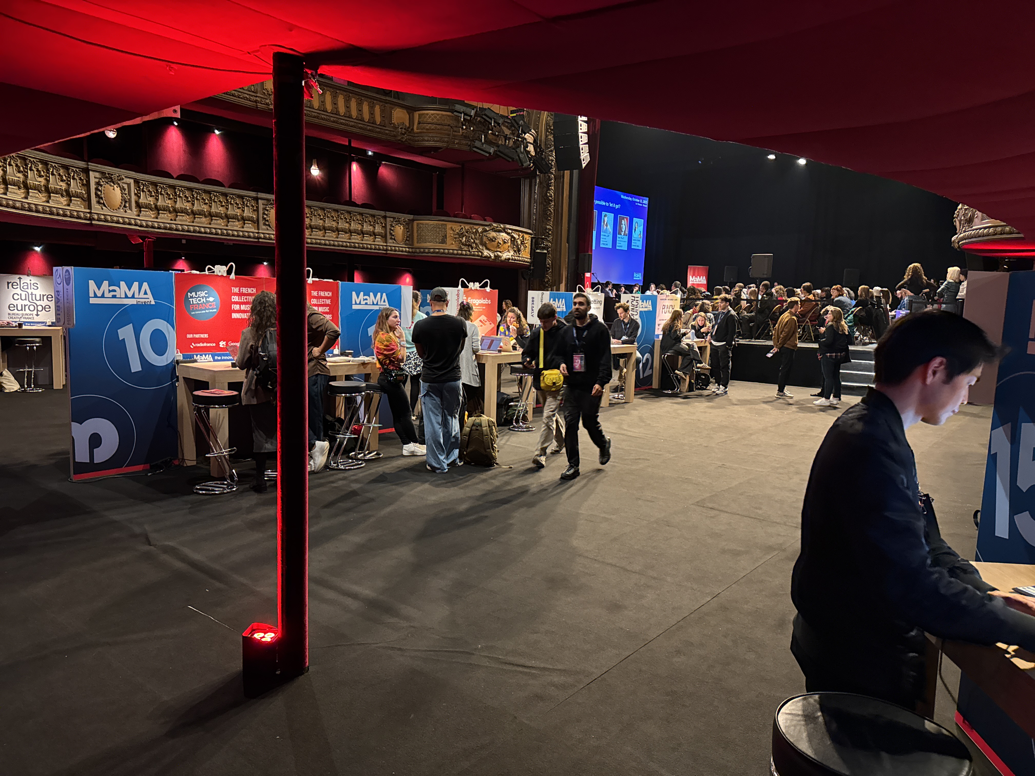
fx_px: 718
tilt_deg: -7.1
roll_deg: -1.6
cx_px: 518
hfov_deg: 71.6
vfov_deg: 56.8
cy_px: 388
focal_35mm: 24
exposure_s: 1/33
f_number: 1.78
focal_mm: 6.76
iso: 800
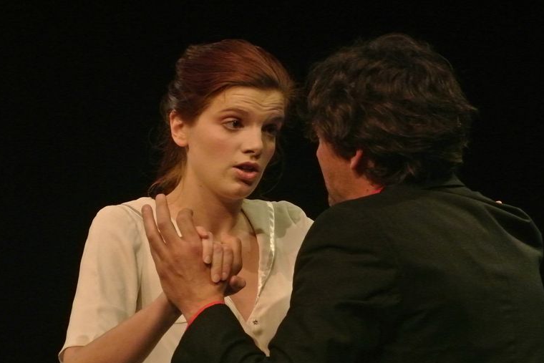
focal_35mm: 313
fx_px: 4730
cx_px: 266
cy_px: 180
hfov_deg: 6.6
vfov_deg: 4.4
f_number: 6.3
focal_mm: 110
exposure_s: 1/100
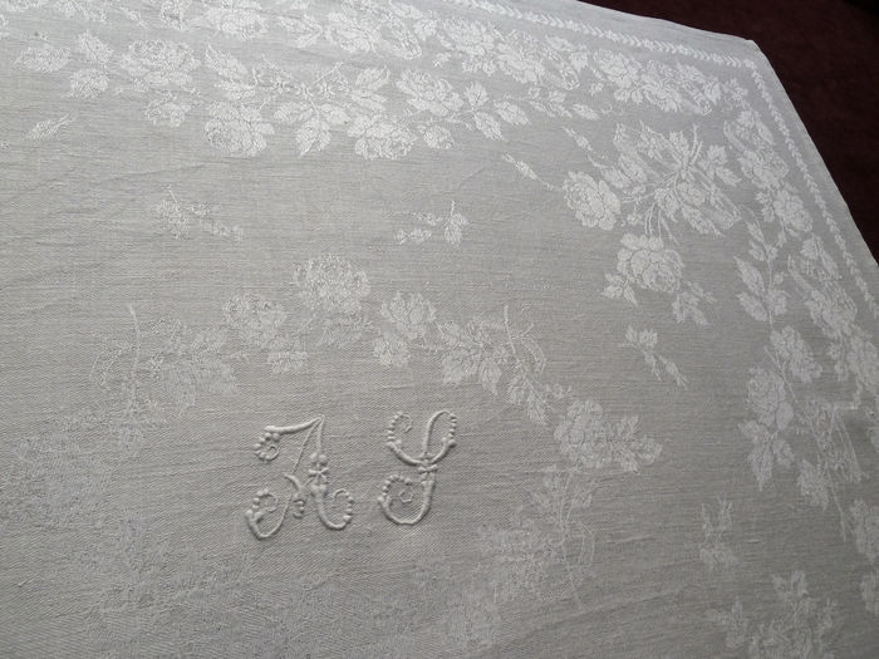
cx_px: 440
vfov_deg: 54.9
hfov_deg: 69.4
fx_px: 635
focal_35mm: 25
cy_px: 330
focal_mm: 4.1
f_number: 4
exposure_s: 1/200
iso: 200
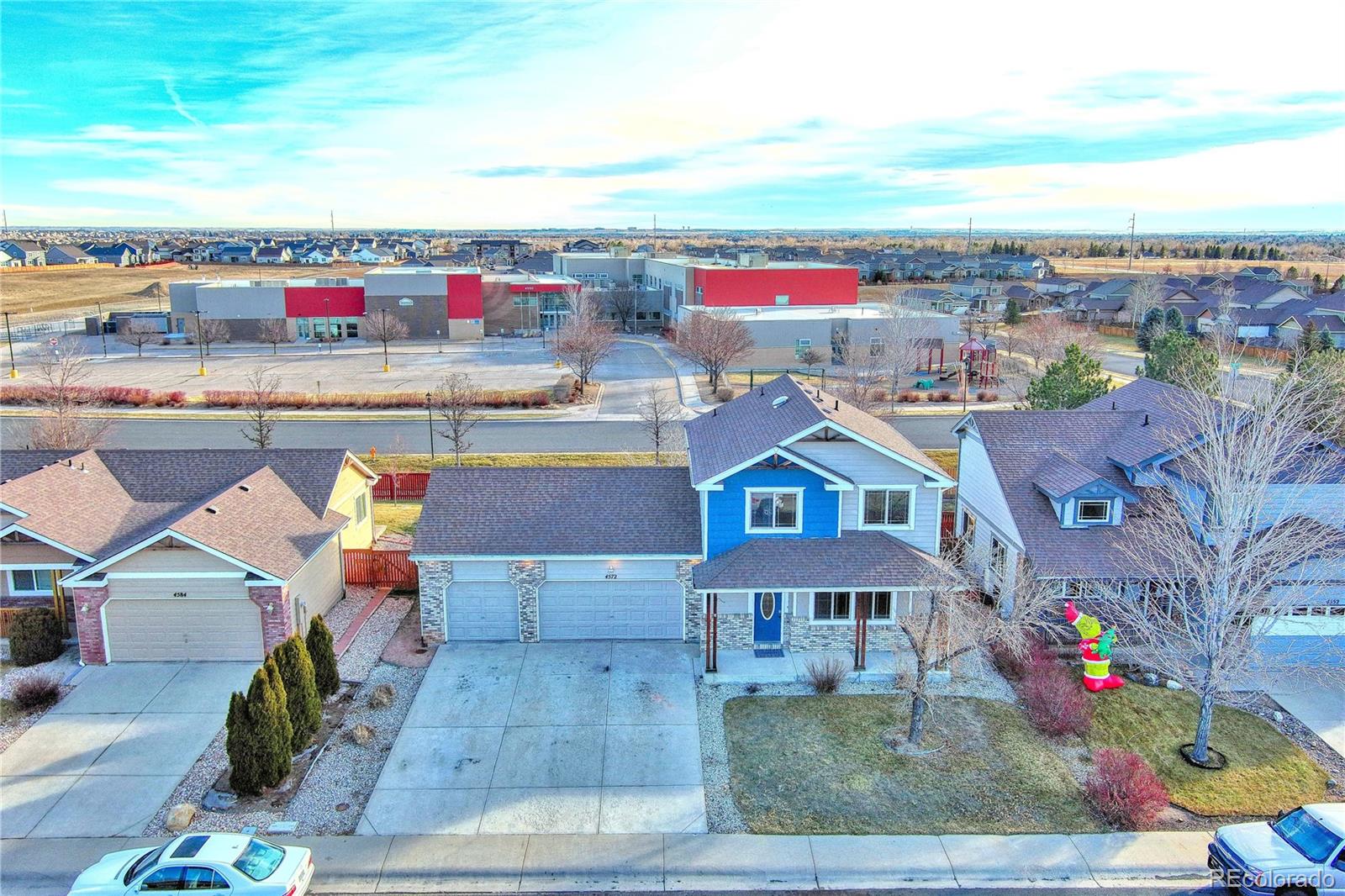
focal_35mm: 29
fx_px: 1083
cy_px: 448
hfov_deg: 63.7
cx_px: 672
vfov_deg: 44.9
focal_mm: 10.6
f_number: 2.8
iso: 100
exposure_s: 1/909
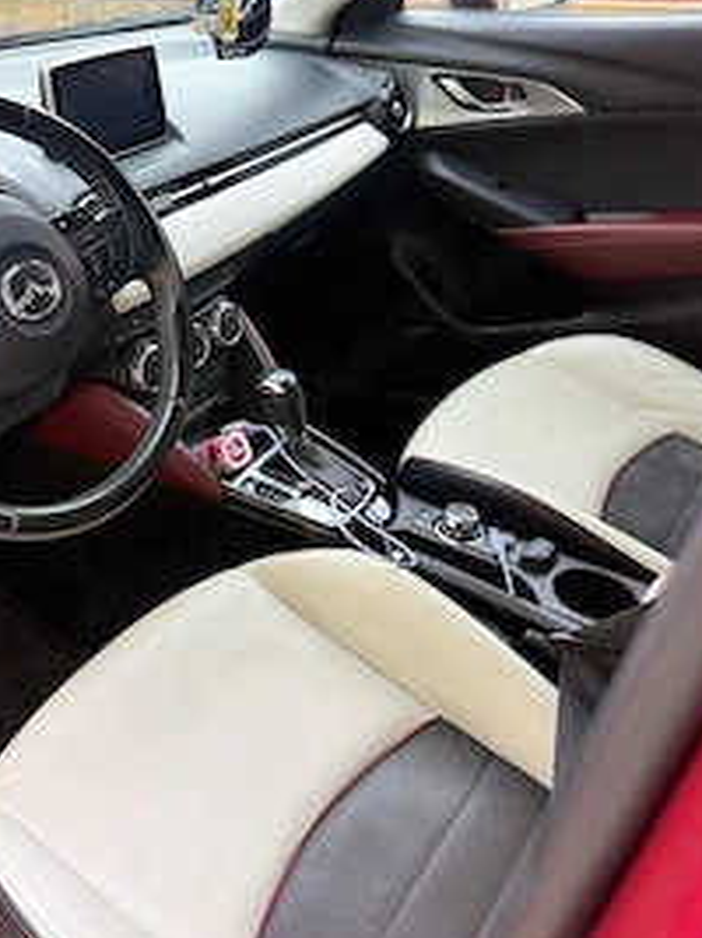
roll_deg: +3.8
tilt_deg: -26.4
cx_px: 211
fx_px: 974
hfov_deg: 39.0
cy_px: 369
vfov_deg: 51.0
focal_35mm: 36
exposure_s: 1/497
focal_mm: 6.76
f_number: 1.78
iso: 80
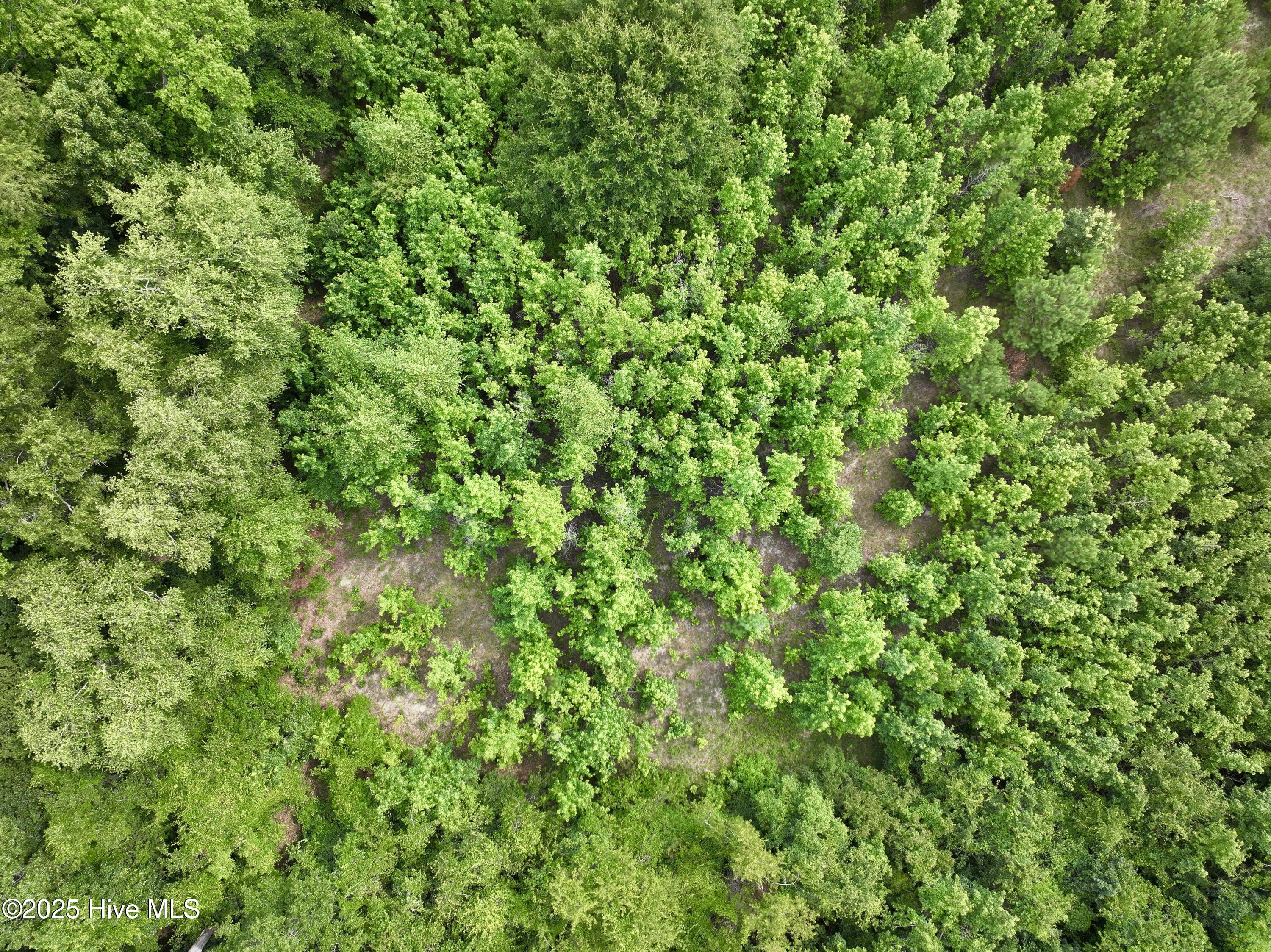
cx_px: 636
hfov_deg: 71.6
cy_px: 476
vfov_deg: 56.8
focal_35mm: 24
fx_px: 881
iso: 100
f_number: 2.8
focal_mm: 12.29
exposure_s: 1/50
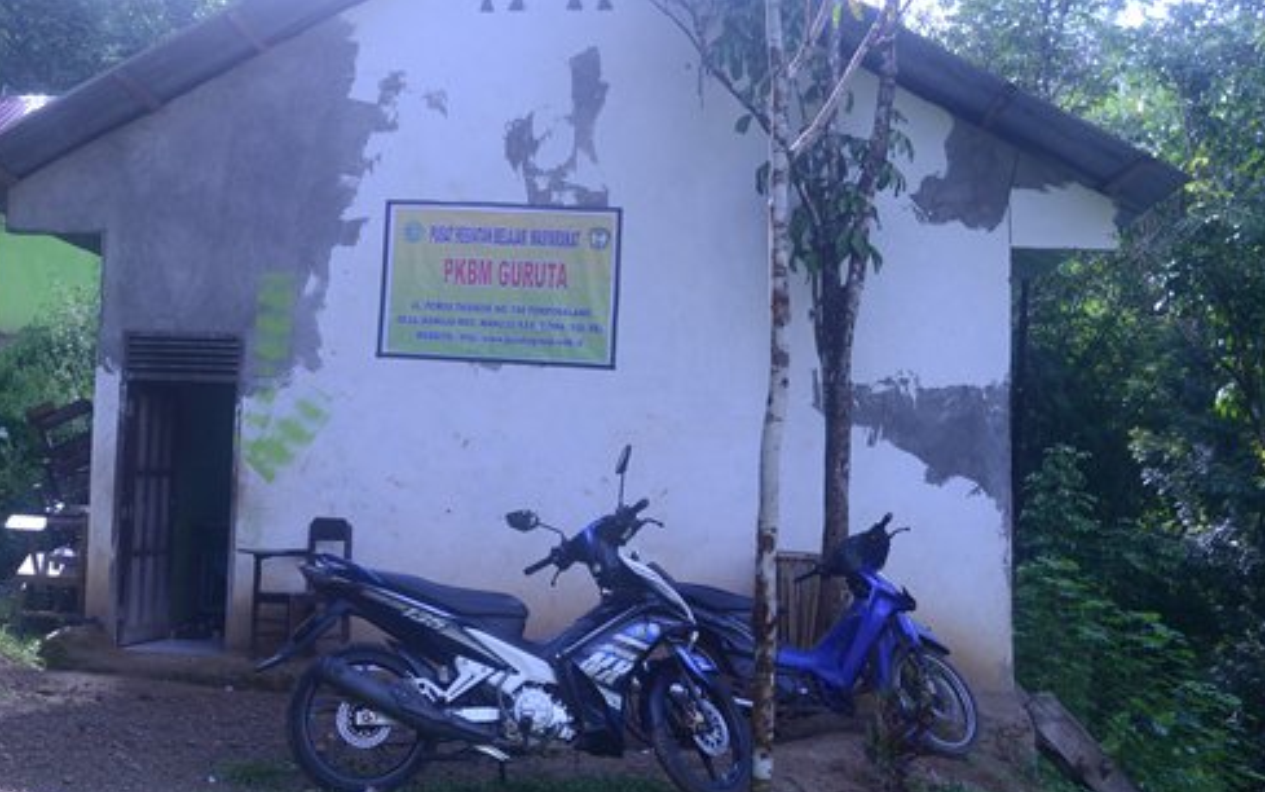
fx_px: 1517
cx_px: 481
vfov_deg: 29.1
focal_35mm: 44
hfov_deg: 44.9
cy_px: 299
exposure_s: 1/400
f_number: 5
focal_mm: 22
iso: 400
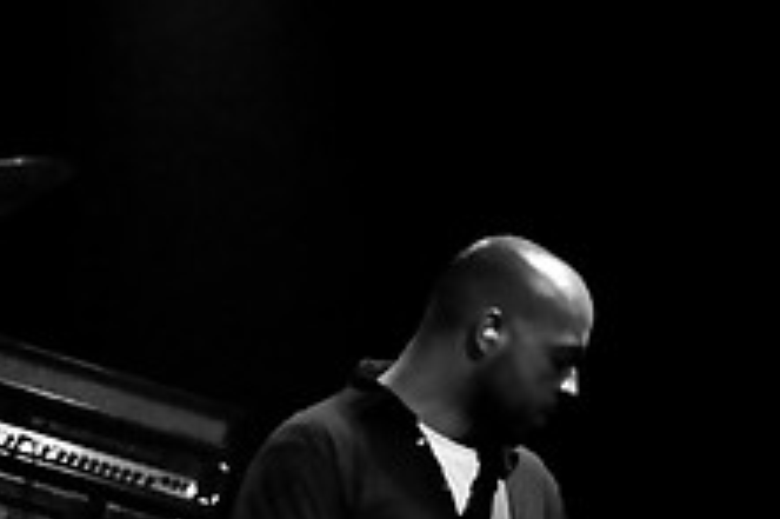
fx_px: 2555
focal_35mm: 118
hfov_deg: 17.2
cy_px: 641
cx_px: 173
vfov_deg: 11.3
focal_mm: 30
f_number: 1.8
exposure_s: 1/250
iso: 1000
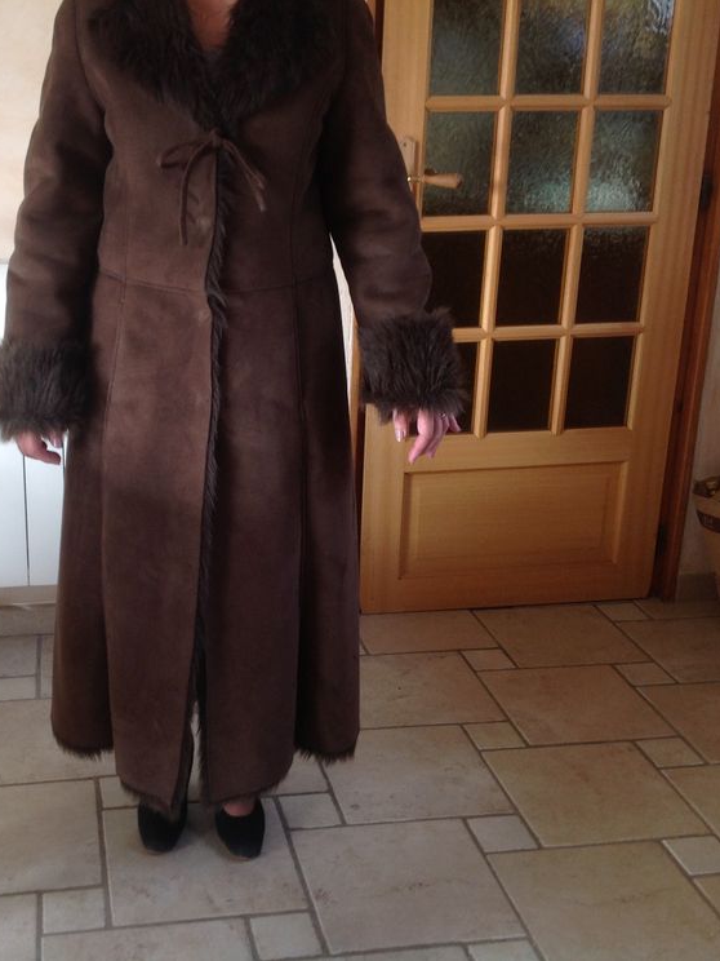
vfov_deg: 40.4
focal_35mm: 47
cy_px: 480
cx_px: 235
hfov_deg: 30.6
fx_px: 1303
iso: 64
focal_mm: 4.28
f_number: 2.4
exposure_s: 1/40
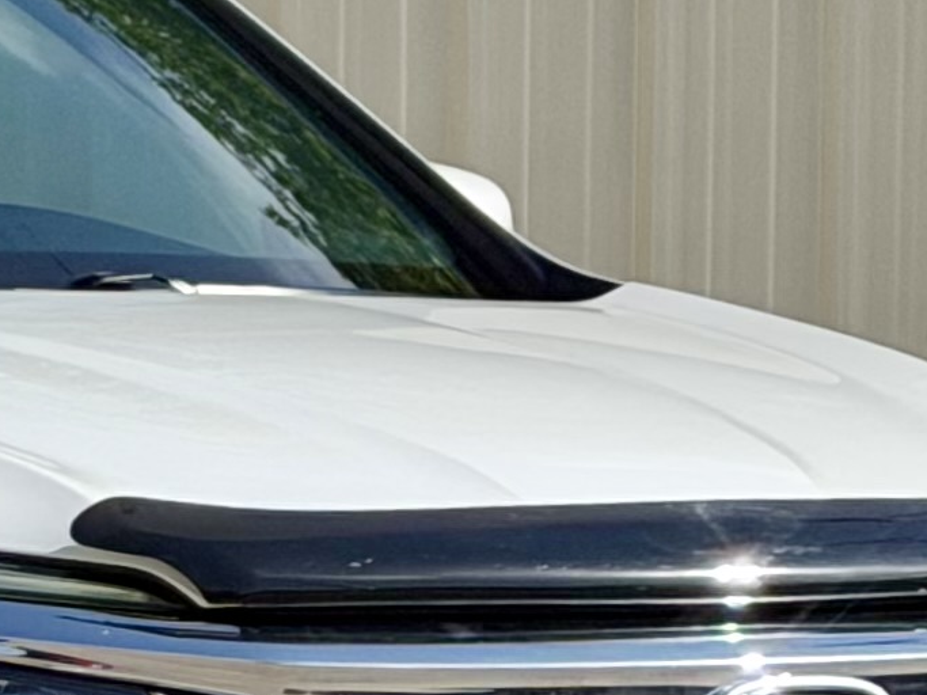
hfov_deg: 7.1
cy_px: 918
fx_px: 7336
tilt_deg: -4.5
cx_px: -651
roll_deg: +0.0
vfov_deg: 5.4
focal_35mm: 274
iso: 64
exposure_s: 1/6024
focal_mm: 6.76
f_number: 1.78
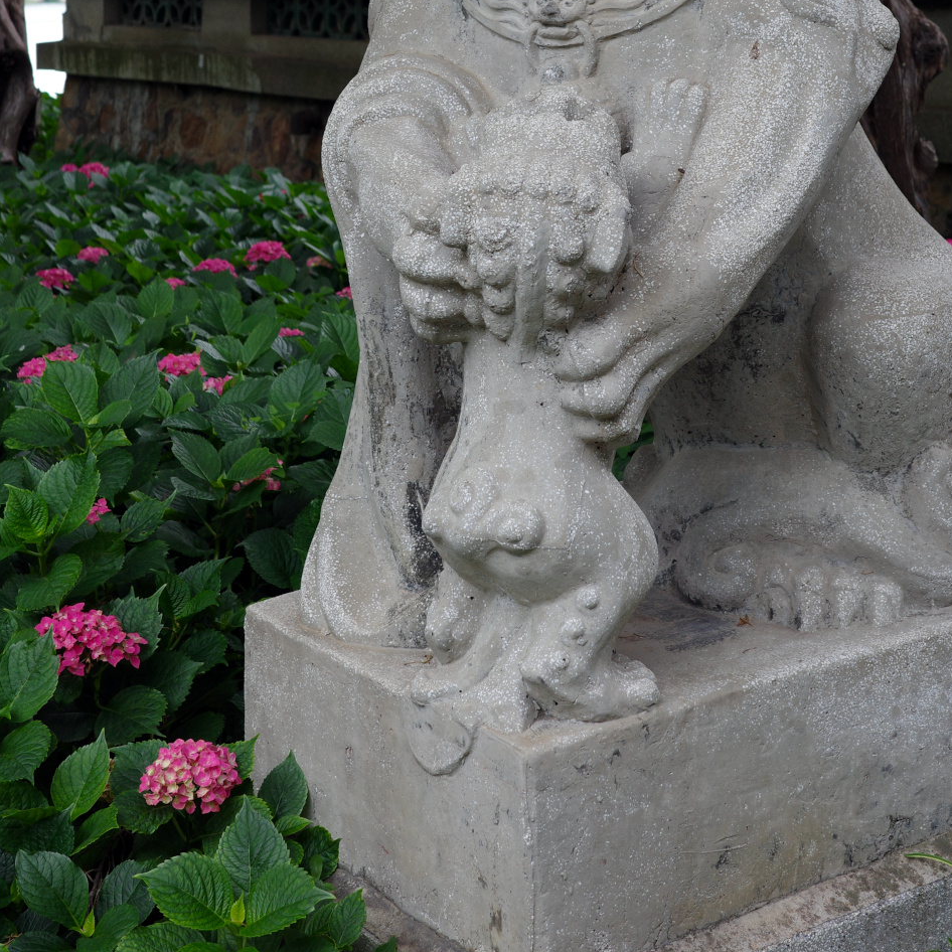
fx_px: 2147
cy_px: 100
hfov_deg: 25.0
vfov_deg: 24.3
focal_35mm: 69
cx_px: 546
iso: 200
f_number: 3.5
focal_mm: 26
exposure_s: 1/200
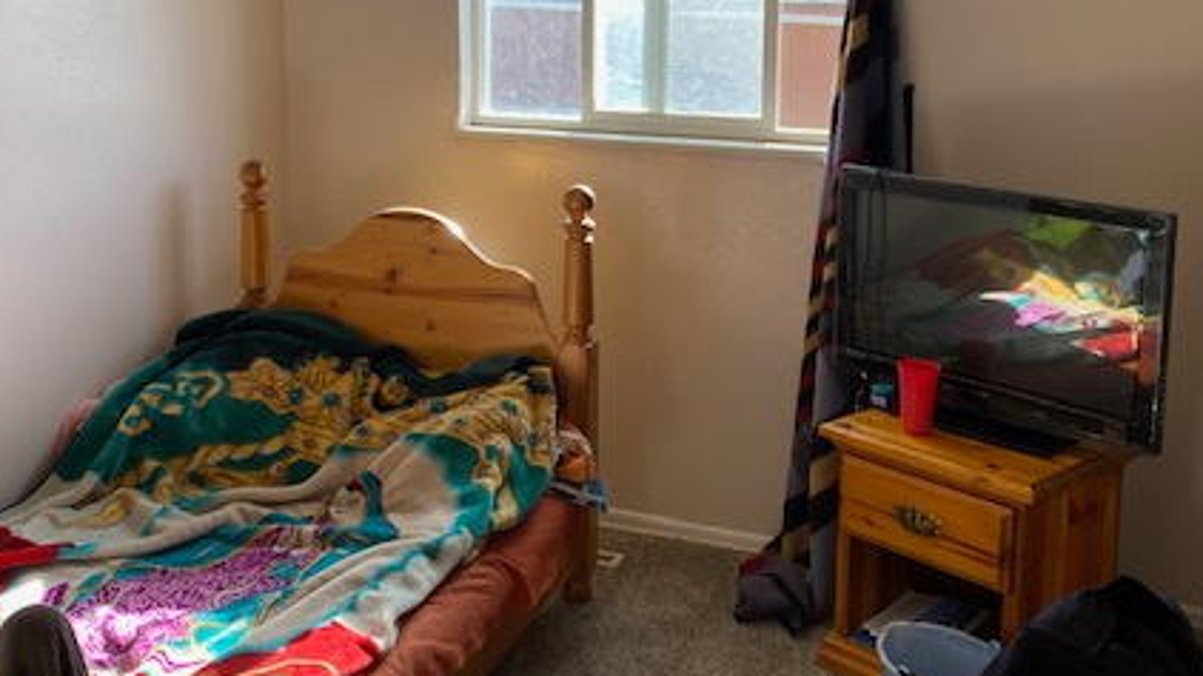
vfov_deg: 27.3
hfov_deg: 47.3
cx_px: 527
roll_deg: -0.5
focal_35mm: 43
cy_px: 171
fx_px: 1371
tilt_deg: -8.1
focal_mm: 4.25
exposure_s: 1/121
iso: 40
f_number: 1.8
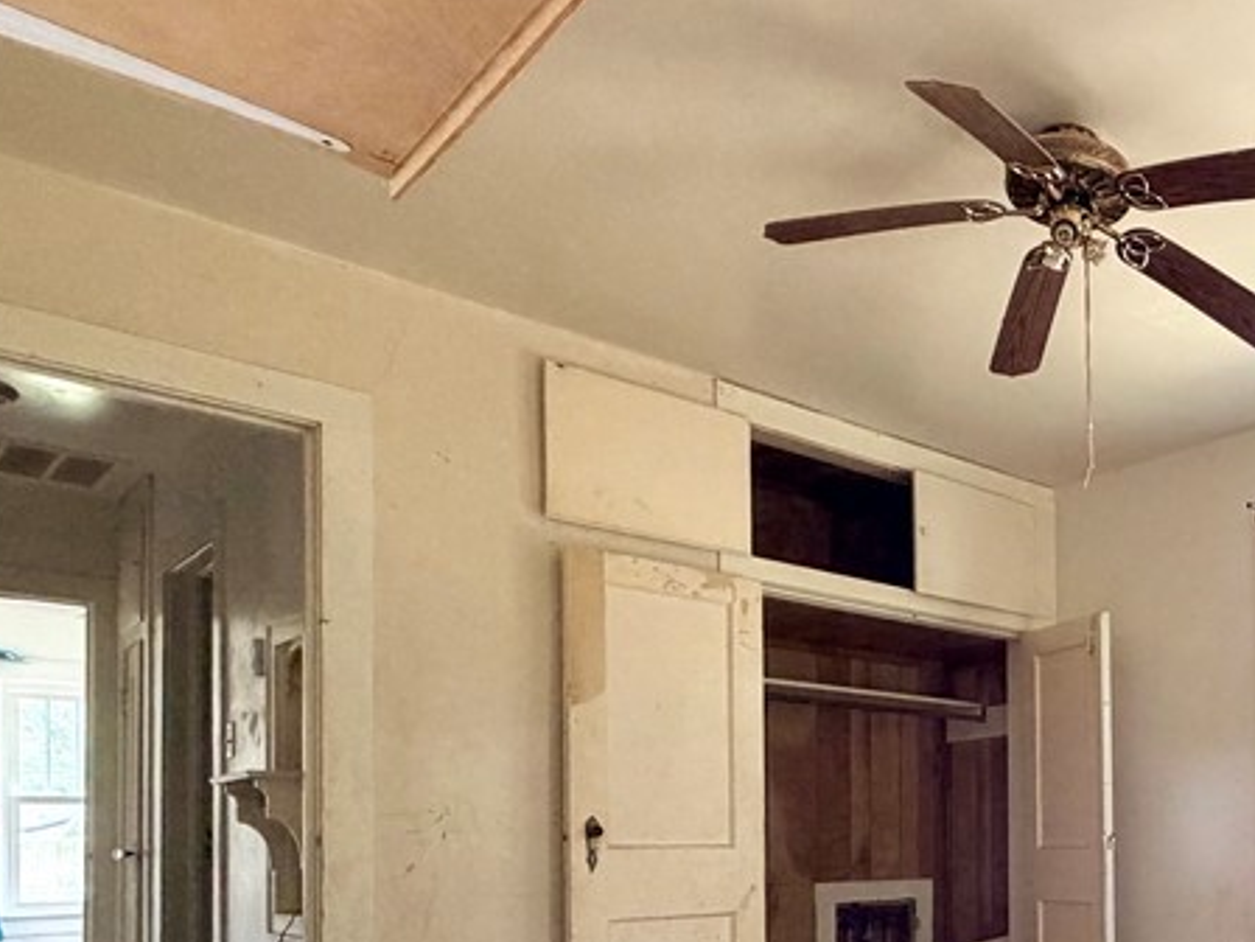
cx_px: 1303
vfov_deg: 41.1
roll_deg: +1.3
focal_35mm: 32
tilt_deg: +0.6
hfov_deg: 46.0
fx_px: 1160
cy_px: 827
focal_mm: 2.22
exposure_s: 1/109
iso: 320
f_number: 2.2
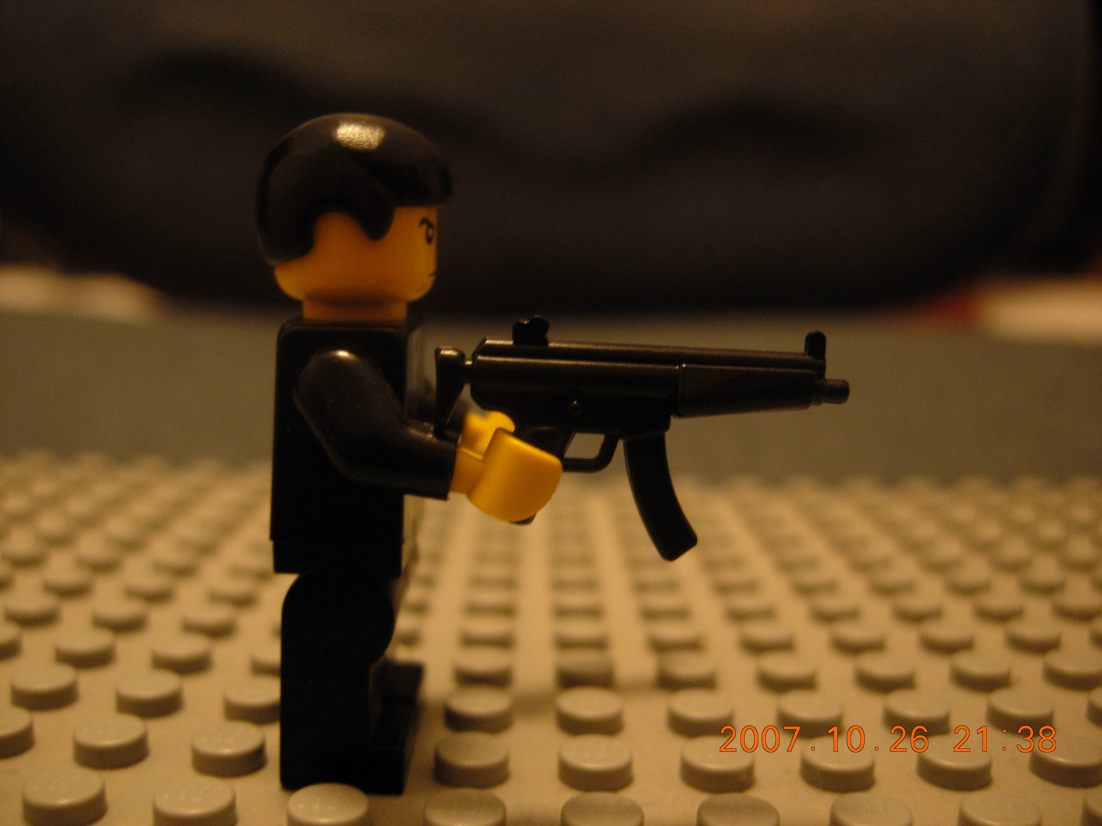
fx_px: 1146
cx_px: 551
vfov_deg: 39.7
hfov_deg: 51.4
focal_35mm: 36
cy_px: 413
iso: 178
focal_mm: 7.5
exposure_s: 1/4
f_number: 2.7
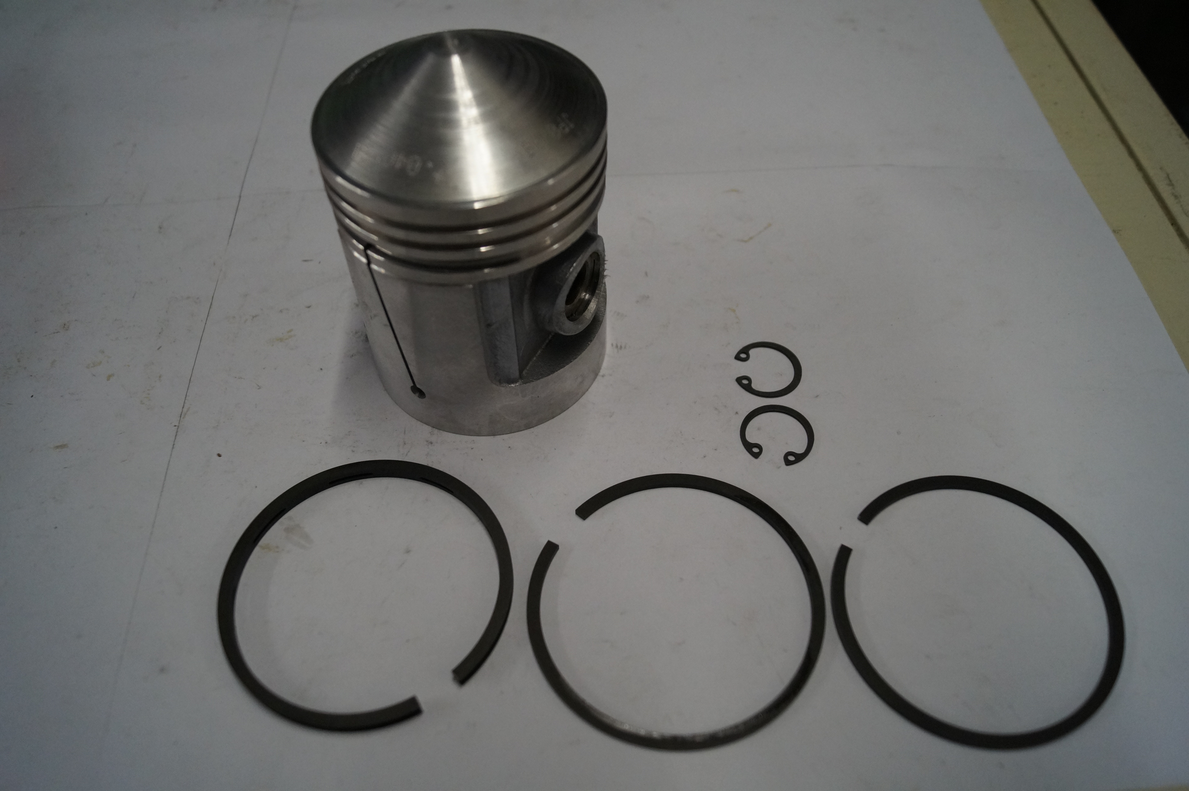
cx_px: 594
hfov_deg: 62.0
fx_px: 990
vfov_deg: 43.5
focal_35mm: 30
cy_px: 396
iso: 1250
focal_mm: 20
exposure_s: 1/160
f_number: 4
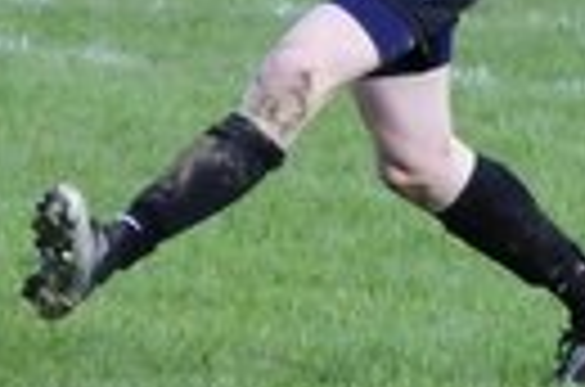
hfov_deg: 3.2
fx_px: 10439
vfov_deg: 2.1
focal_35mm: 644
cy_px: -230
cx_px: -94
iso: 800
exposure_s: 1/1250
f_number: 4.8
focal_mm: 116
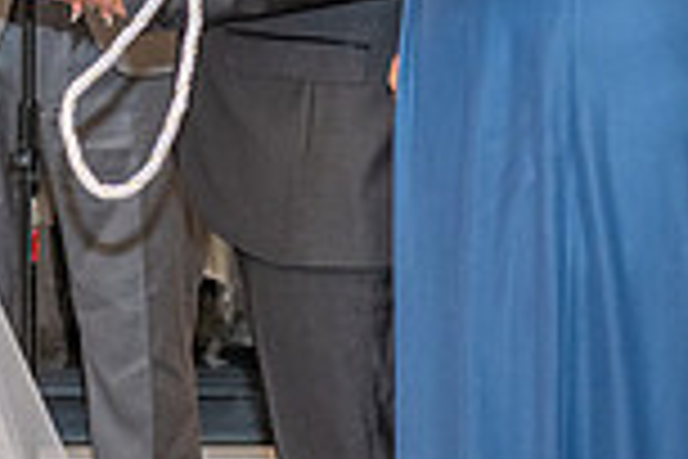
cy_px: -155
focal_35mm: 212
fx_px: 4051
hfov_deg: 9.5
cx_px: -180
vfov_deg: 6.4
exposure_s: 1/200
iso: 1250
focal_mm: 56
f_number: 3.5
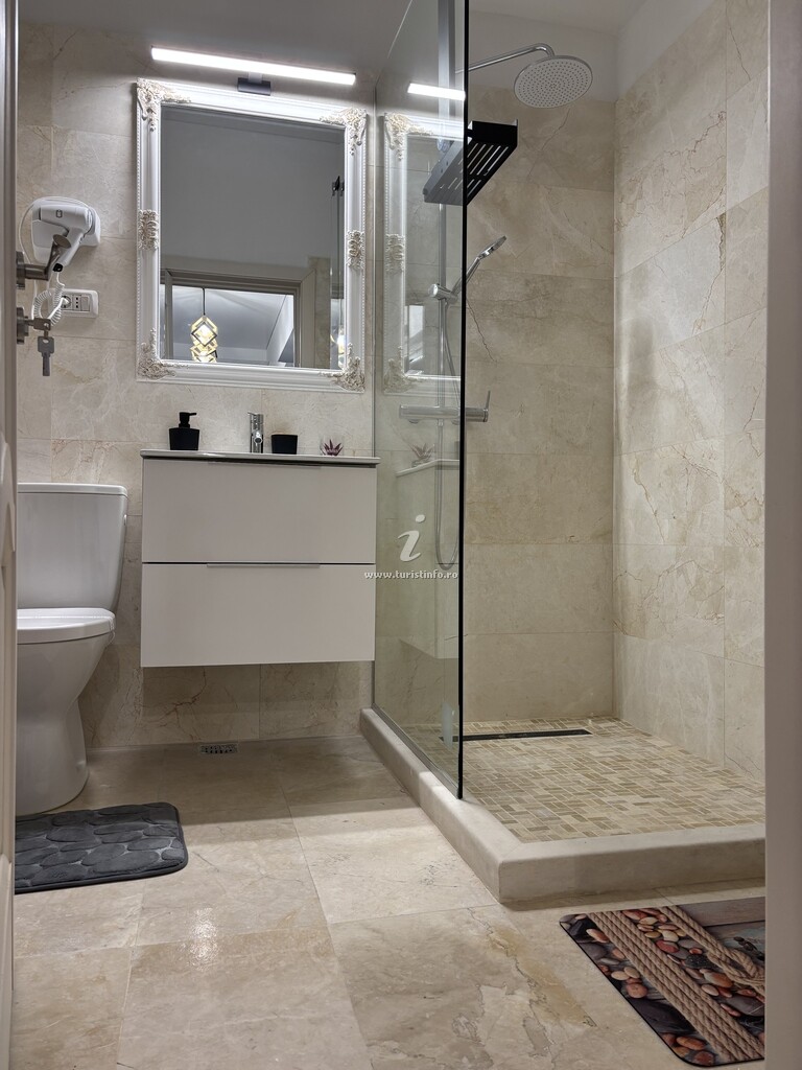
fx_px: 803
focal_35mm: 26
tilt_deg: +0.1
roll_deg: -0.8
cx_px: 401
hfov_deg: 53.1
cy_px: 535
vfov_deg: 67.3
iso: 80
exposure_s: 1/50
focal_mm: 5.96
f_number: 1.6
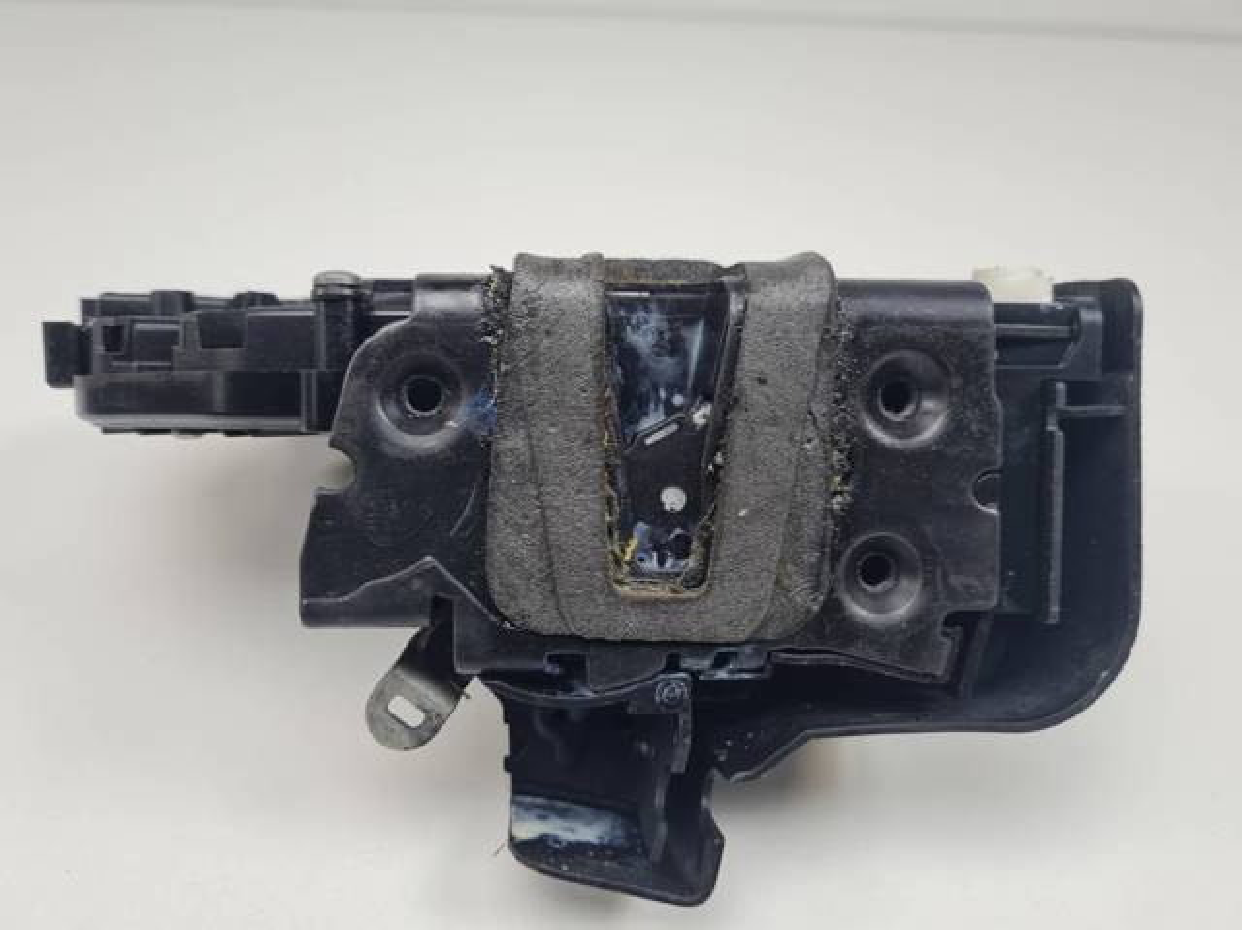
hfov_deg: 67.3
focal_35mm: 26
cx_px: 621
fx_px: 932
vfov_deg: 53.0
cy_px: 465
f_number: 1.8
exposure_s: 1/221
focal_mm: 5.4
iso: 50
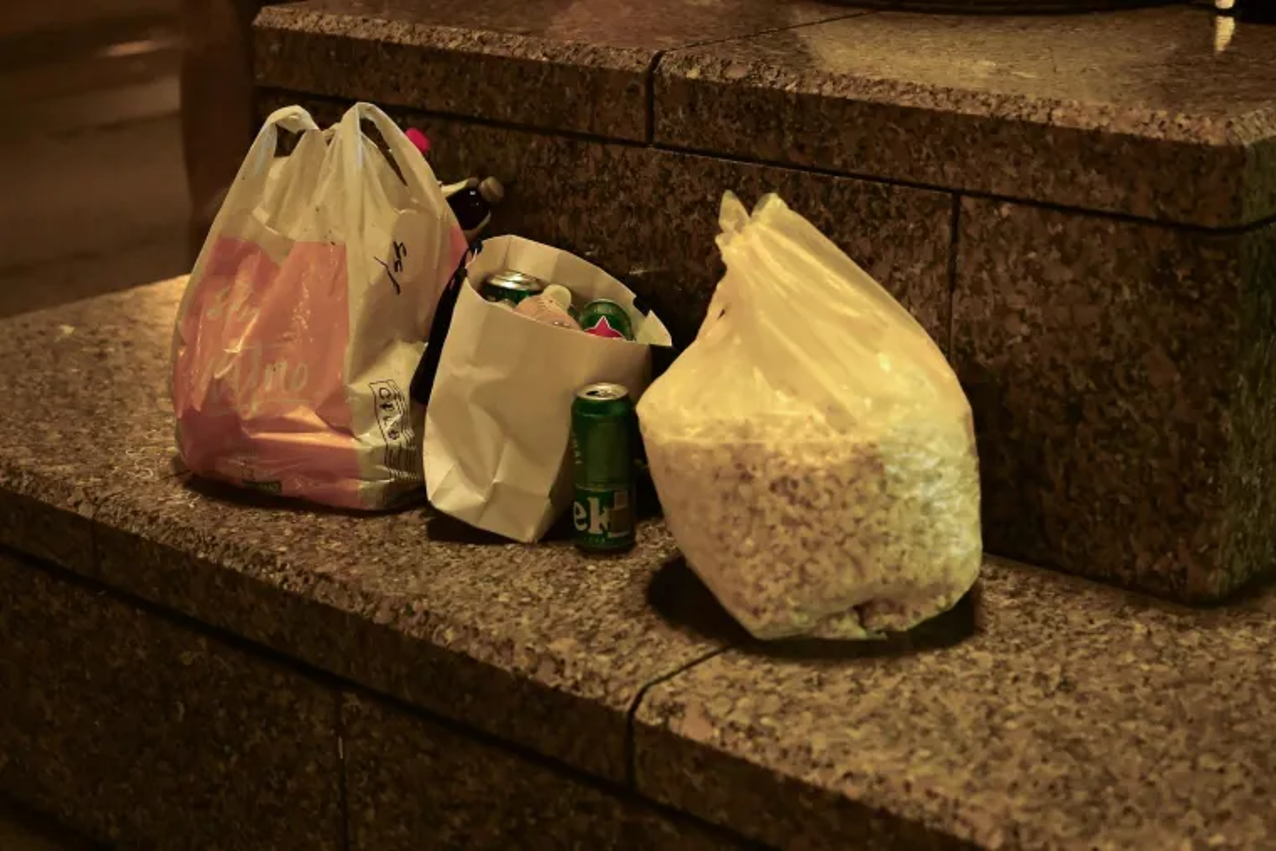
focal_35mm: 60
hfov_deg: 33.4
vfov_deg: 22.6
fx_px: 2127
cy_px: 426
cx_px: 638
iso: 6400
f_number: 2
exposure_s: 1/500
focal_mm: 40
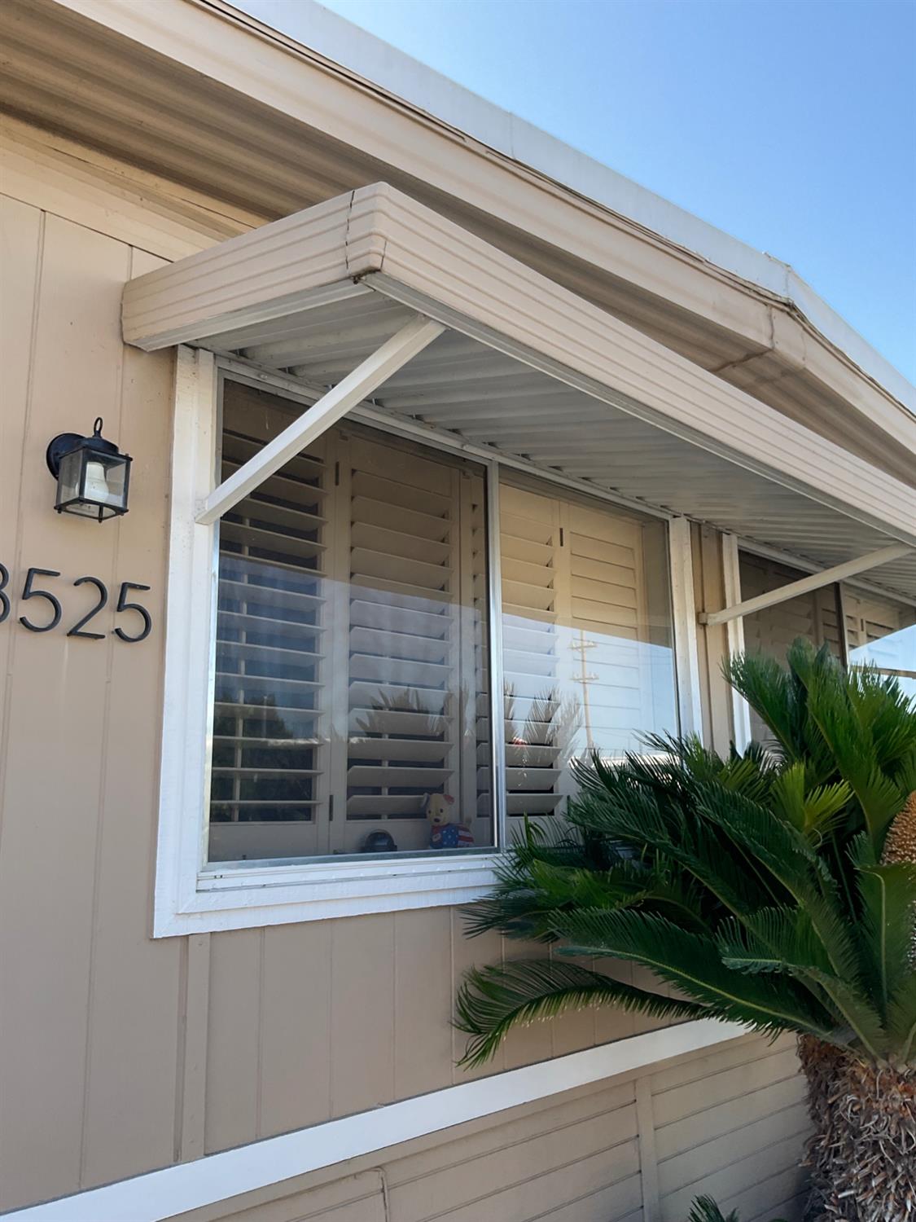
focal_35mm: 29
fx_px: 1023
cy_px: 611
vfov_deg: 61.7
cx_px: 458
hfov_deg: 48.2
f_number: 1.8
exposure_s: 1/333
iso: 16
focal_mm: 3
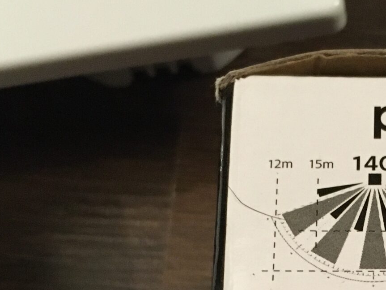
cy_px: 362
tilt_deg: -73.8
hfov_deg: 21.8
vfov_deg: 16.4
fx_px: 959
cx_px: 404
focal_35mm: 86
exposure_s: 1/17
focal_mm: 4.15
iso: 250
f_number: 2.2
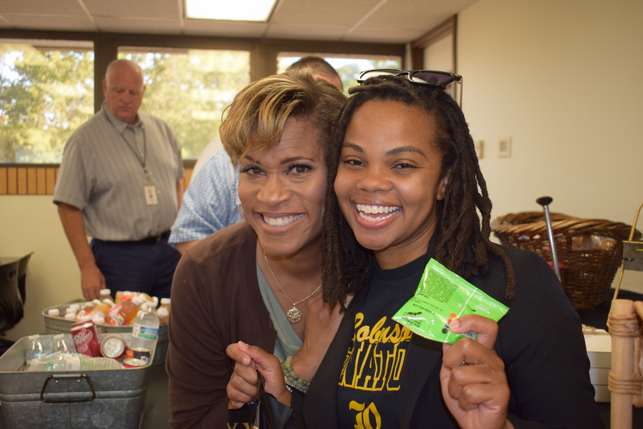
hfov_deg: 49.5
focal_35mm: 39
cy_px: 214
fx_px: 697
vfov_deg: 34.2
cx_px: 322
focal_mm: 26
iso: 800
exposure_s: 1/80
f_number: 4.5
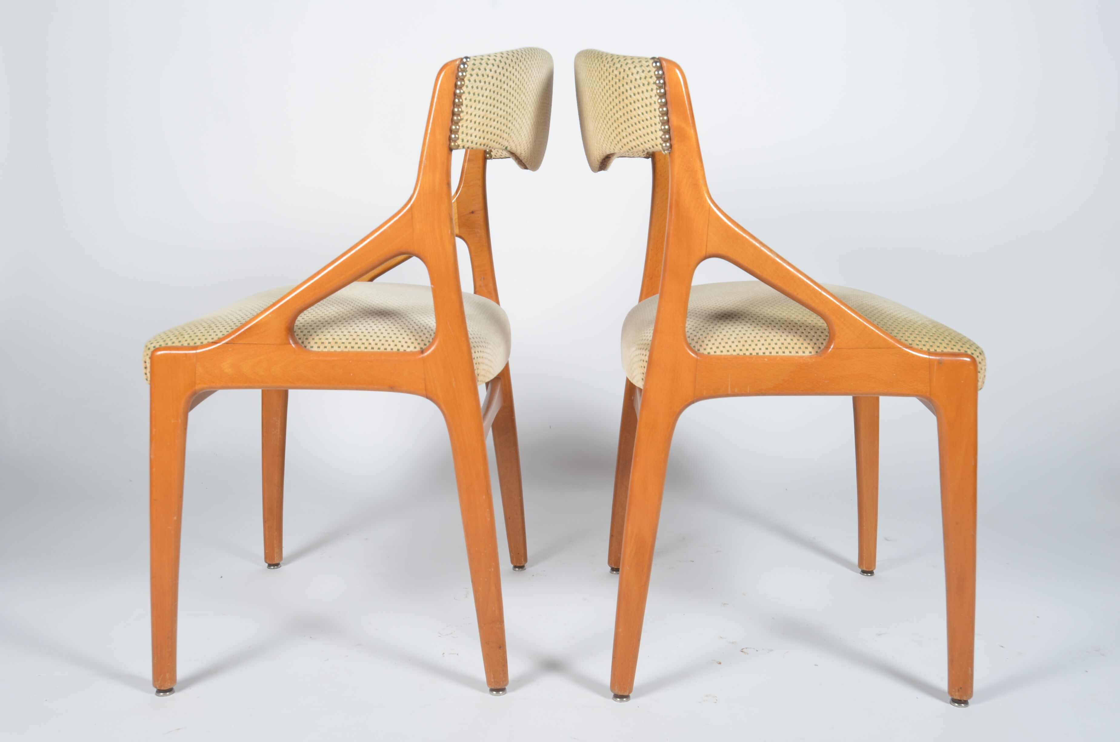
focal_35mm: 36
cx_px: 560
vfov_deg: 36.7
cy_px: 371
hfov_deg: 53.2
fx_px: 1118
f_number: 11
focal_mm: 24
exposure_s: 1/125
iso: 100
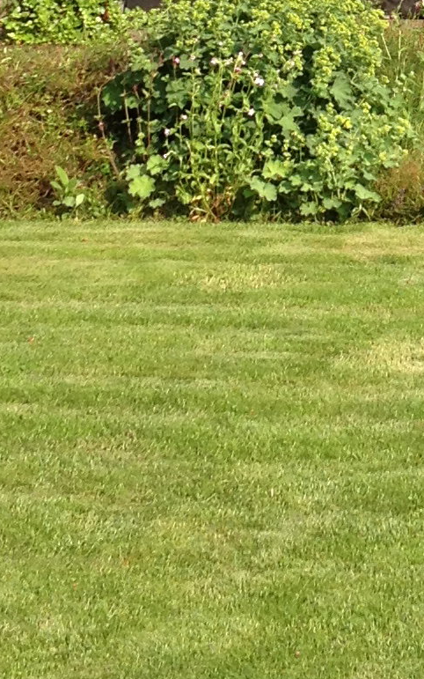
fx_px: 2902
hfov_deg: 8.2
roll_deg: -0.6
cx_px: 624
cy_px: -219
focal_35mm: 157
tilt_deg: -3.5
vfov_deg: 12.9
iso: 50
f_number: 2.4
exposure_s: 1/935
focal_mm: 4.28
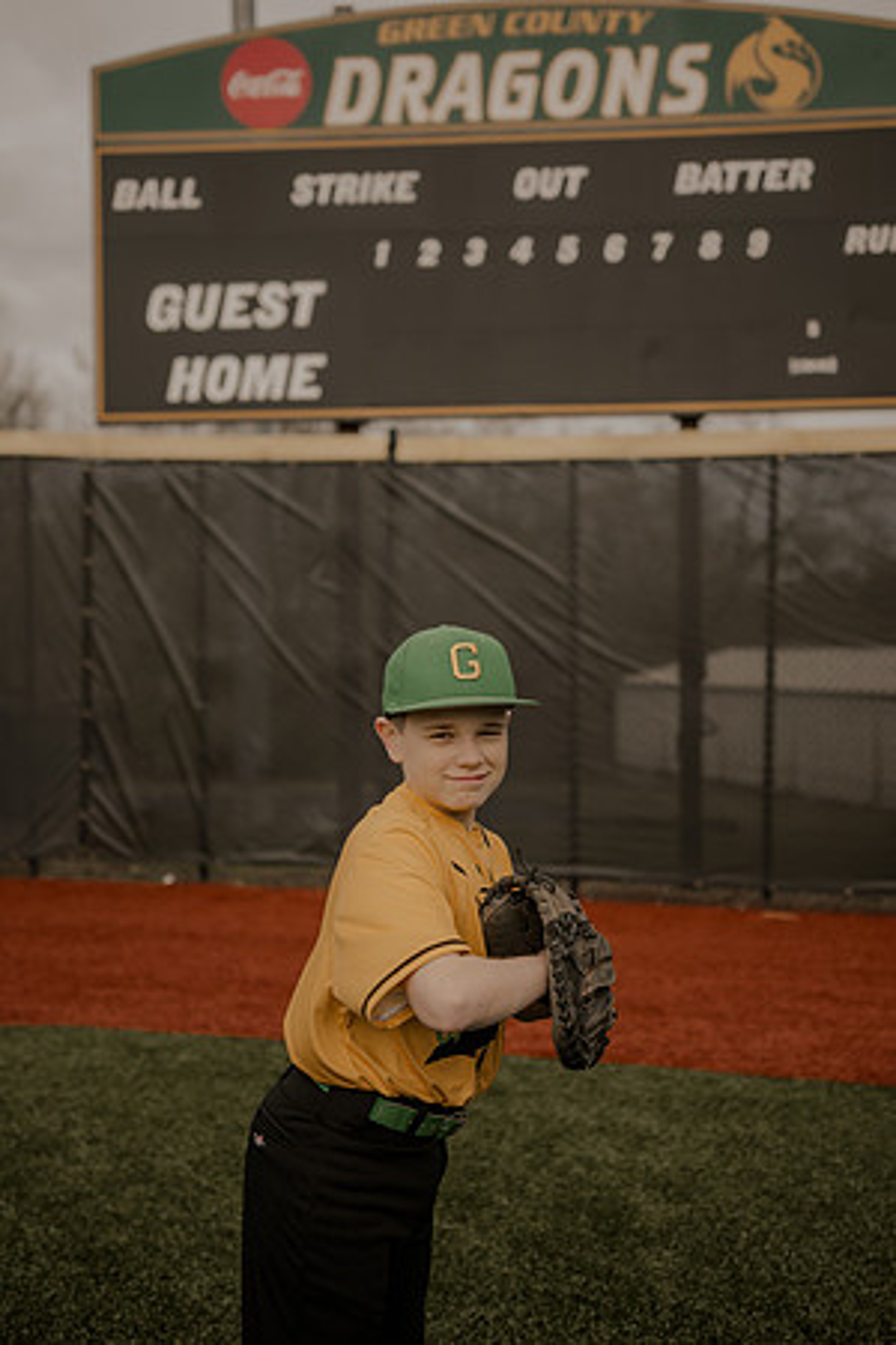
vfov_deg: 43.6
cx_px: 448
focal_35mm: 45
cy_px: 672
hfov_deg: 29.9
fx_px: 1680
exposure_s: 1/1250
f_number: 1.8
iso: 100
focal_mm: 30
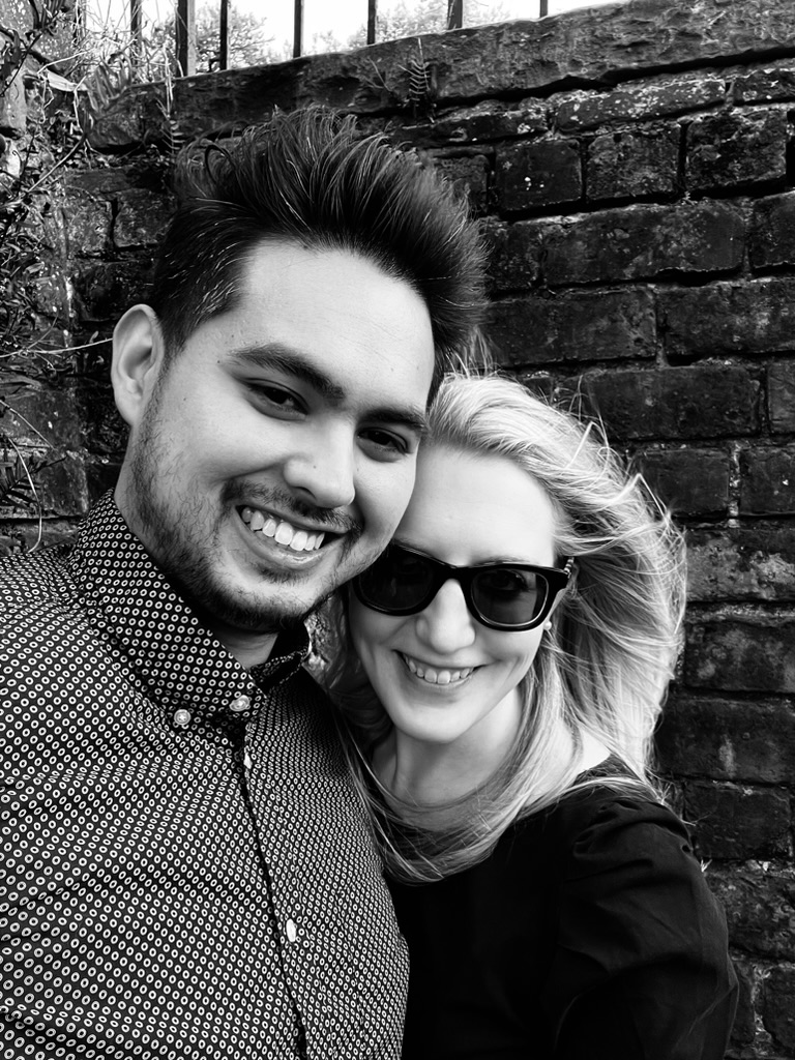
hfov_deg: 46.8
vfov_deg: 60.0
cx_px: 398
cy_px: 530
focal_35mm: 30
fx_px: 919
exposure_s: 1/90
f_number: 2.2
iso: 100
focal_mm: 2.71
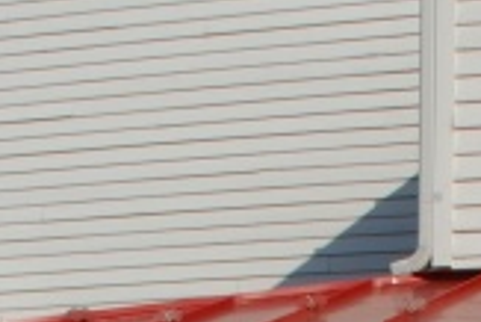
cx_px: 260
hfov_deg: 10.9
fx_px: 2527
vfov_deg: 6.8
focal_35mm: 189
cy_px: 855
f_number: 13
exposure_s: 1/200
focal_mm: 20
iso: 100
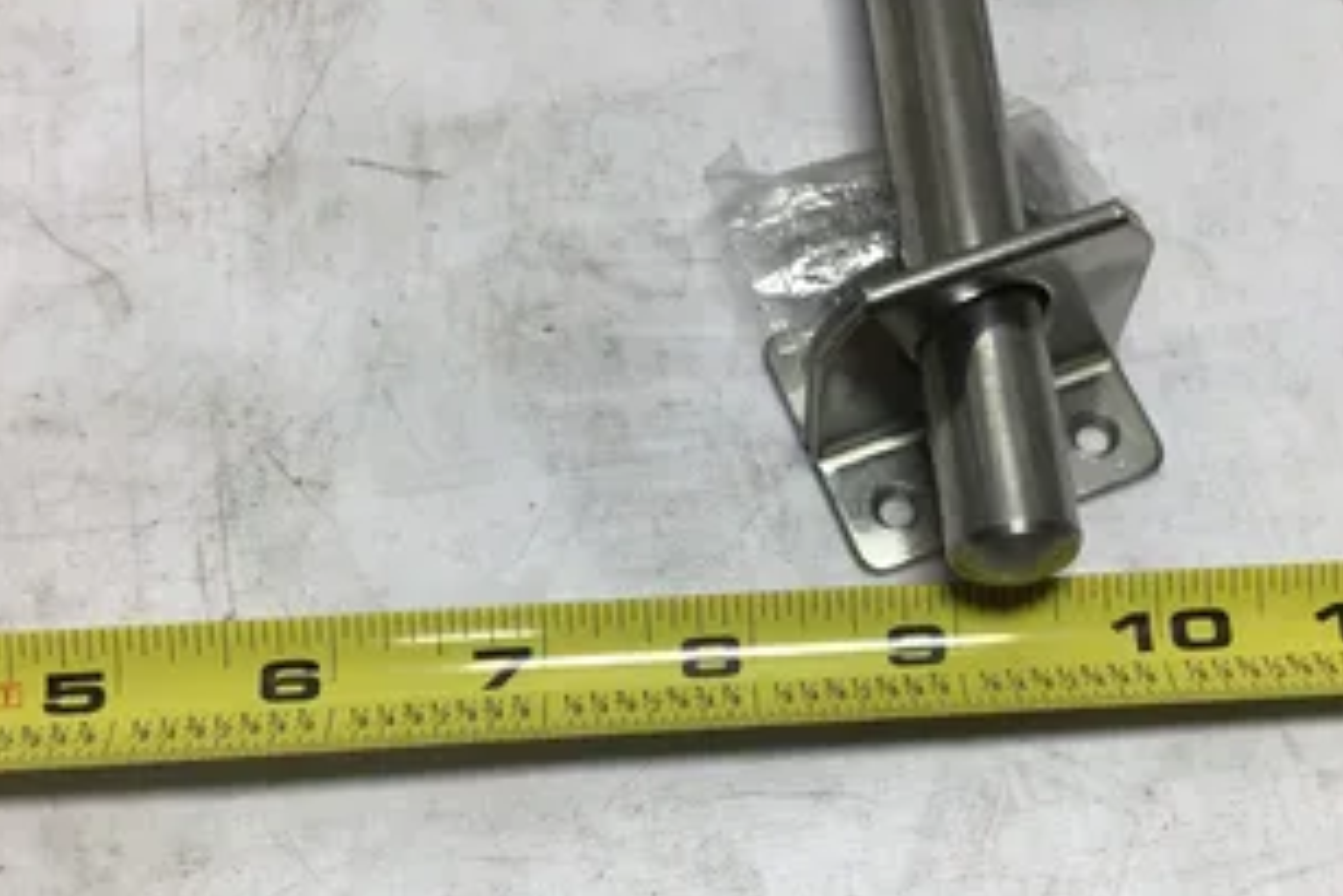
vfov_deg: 31.9
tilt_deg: -65.7
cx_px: 792
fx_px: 1567
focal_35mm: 42
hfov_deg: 46.2
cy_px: 524
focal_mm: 3.3
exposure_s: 1/148
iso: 25
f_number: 2.4
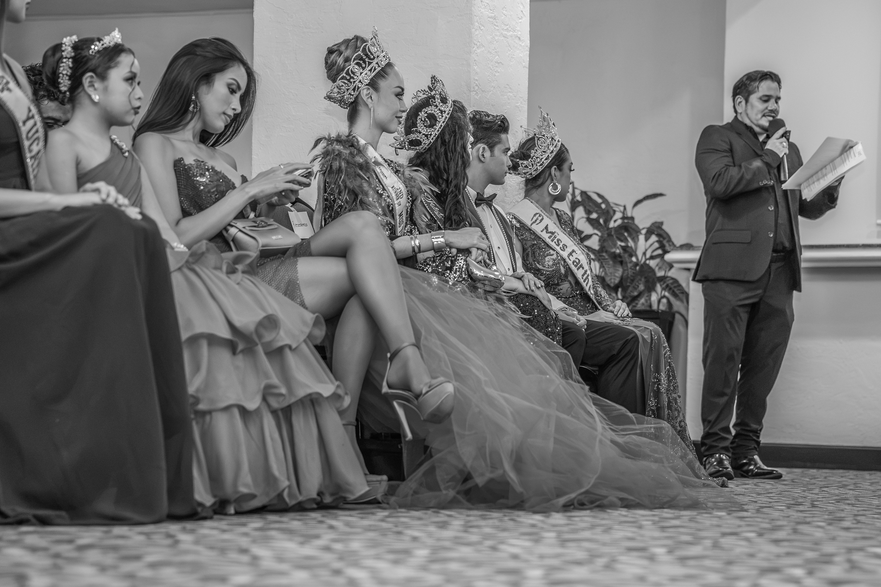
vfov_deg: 15.3
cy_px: 334
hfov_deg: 22.8
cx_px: 502
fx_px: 2183
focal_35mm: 89
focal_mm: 70
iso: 3200
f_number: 3.2
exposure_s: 1/200
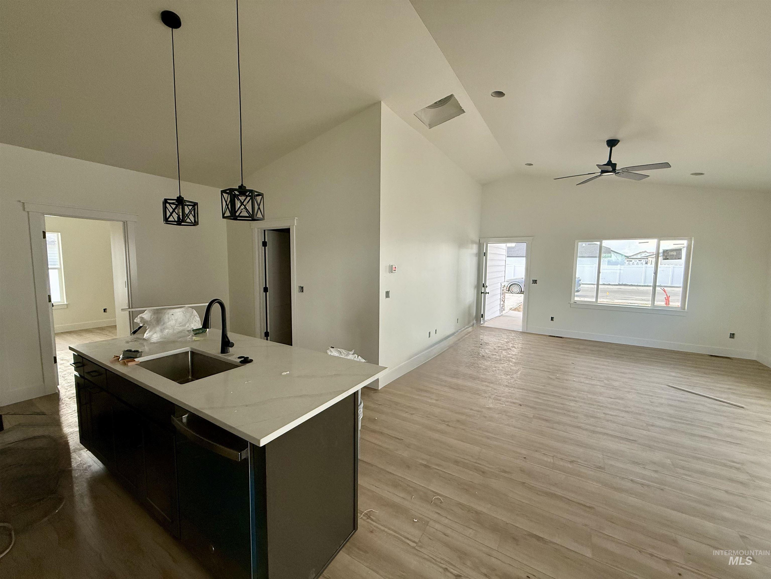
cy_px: 290
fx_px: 312
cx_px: 386
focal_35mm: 14
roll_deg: -1.4
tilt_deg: -6.0
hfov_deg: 102.1
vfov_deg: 85.7
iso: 160
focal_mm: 2.22
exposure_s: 1/99
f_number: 2.2
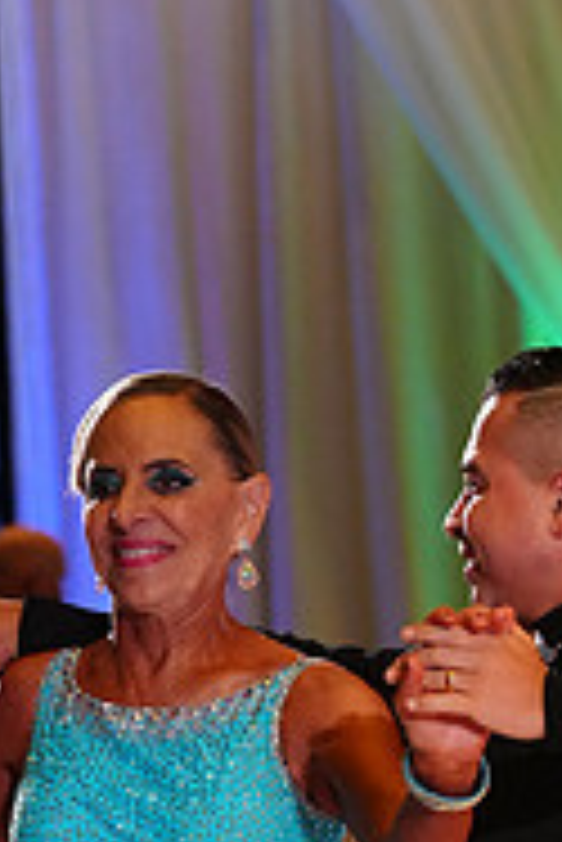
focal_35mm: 285
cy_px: 1081
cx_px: 425
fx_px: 6661
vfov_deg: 7.2
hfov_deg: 4.8
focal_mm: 92
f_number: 4
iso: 4000
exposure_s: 1/320
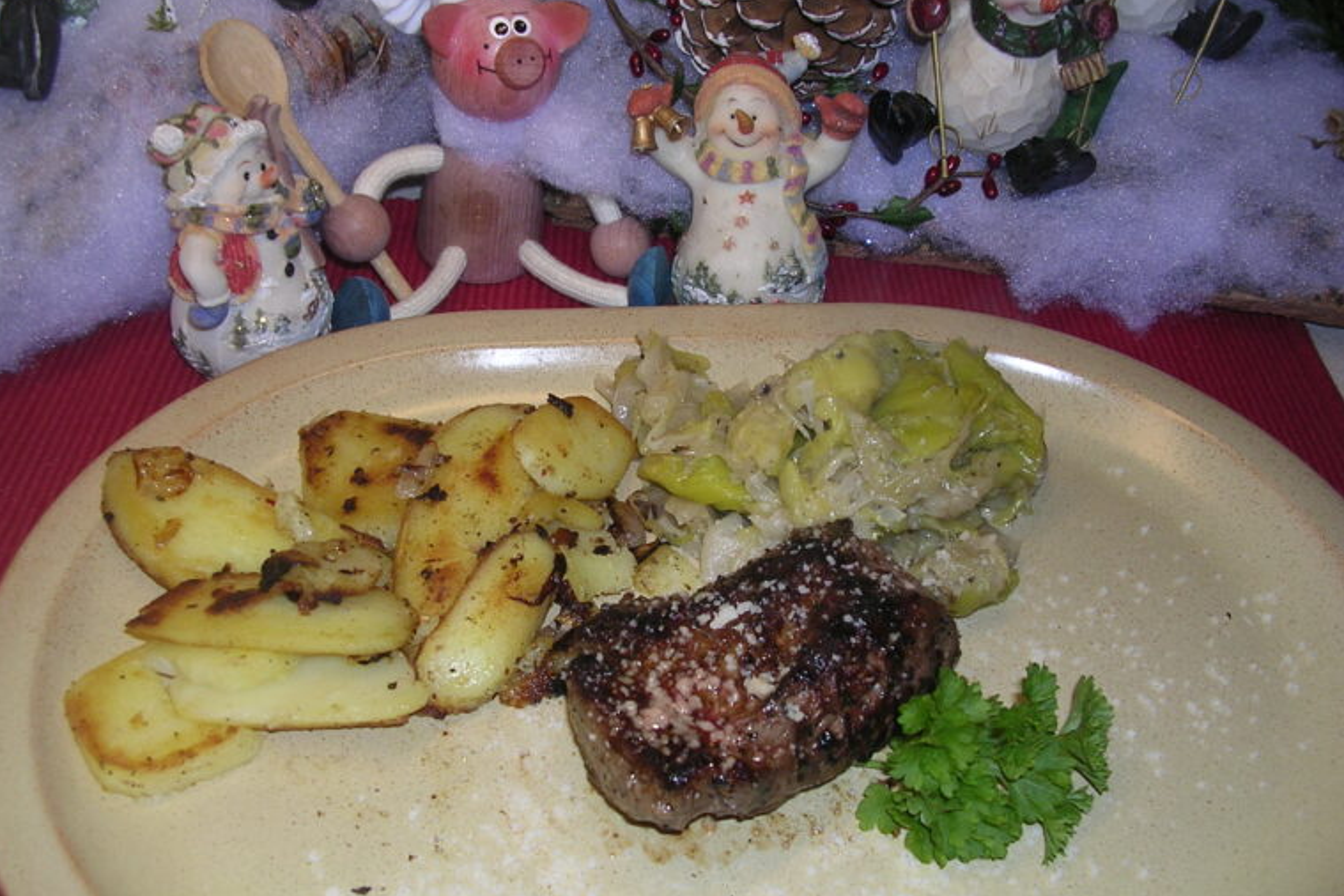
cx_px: 666
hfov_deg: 48.5
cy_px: 430
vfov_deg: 33.4
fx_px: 1493
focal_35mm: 40
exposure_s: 1/60.1
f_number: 2.8
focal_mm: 5.8
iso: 100
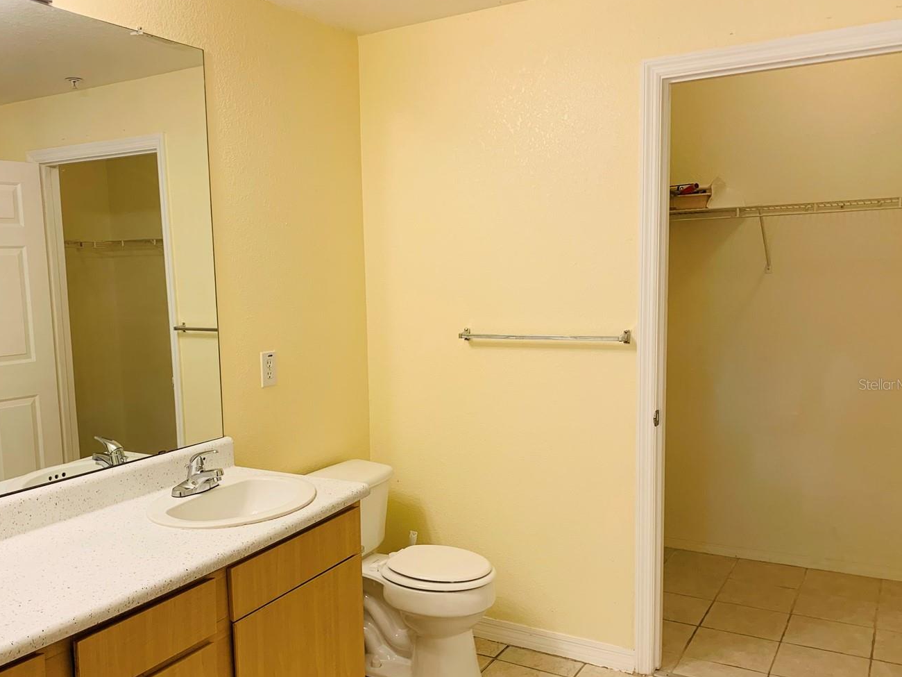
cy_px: 384
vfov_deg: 44.1
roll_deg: +2.4
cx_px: 369
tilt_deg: -10.3
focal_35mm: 32
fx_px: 834
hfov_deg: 56.5
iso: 50
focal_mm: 4.25
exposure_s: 1/60
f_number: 1.8
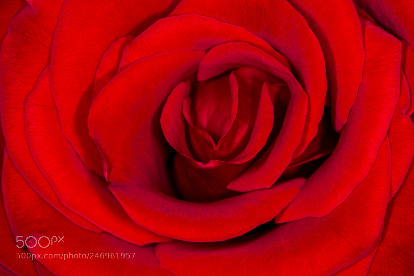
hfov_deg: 19.4
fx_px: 1208
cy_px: 138
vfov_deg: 13.1
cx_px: 207
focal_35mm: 105
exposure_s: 1/125
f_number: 22
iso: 100
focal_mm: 105
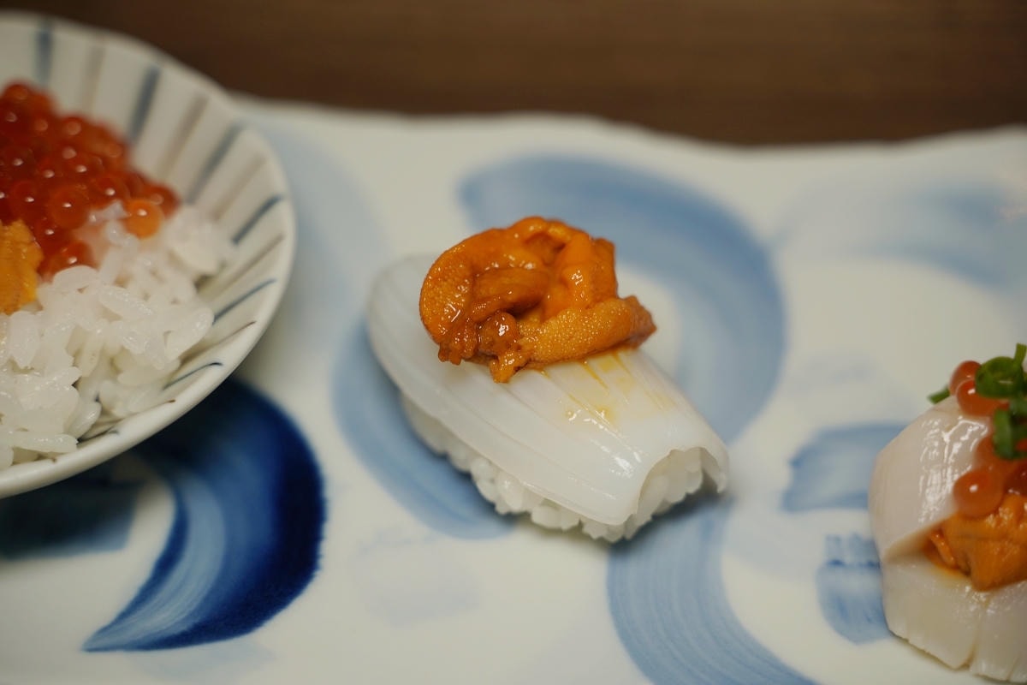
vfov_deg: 18.2
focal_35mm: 75
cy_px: 342
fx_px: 2139
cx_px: 514
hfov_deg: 27.0
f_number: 4
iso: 100
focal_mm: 75
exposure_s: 1/80
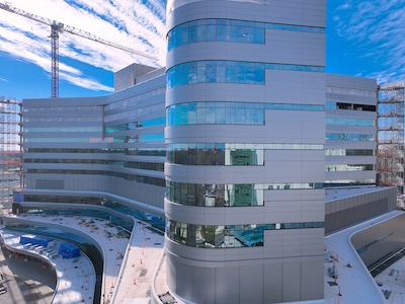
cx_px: 202
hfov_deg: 71.6
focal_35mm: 24
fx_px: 281
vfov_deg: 56.8
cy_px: 152
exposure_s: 1/4000
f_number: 2.8
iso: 100
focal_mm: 12.29
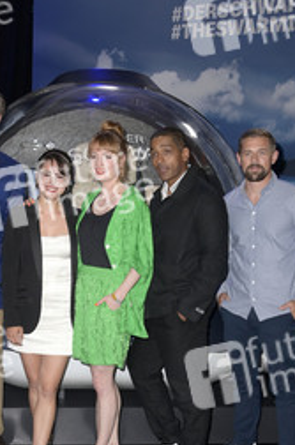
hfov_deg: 24.9
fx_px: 666
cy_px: 279
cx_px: 115
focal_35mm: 54
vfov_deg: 36.7
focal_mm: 34
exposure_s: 1/200
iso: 1000
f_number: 5.6
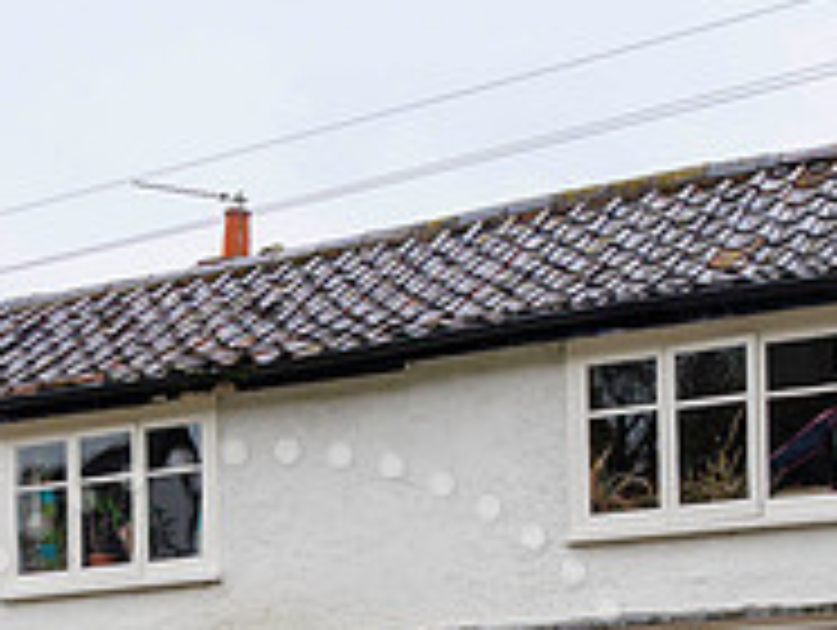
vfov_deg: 17.0
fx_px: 1961
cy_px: 862
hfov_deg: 24.0
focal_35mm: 81
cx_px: 279
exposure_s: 1/200
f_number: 7.1
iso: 200
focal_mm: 13
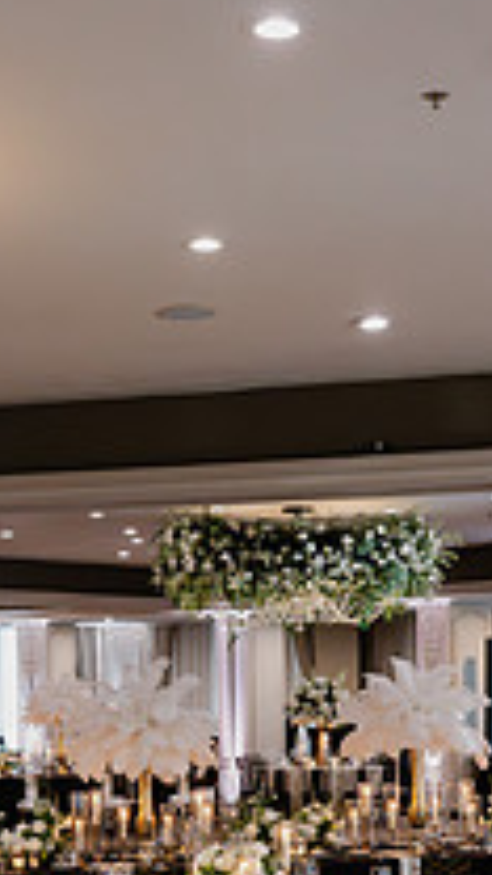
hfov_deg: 15.9
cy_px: 780
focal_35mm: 76
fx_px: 1763
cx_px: 189
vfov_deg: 26.9
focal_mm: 26
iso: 5000
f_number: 6.3
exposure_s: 1/30
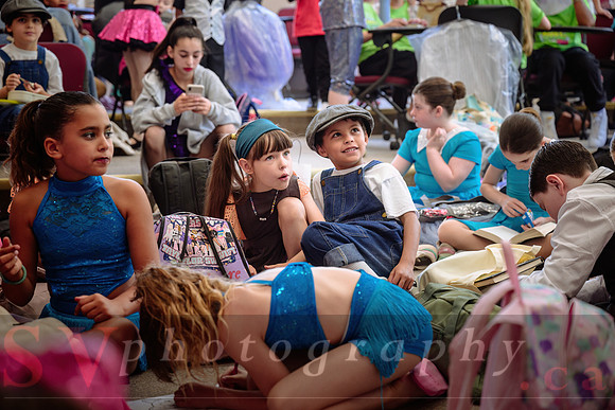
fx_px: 1196
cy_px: 205
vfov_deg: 19.5
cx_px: 308
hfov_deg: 28.8
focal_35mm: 70
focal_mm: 70
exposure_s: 1/125
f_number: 4
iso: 500
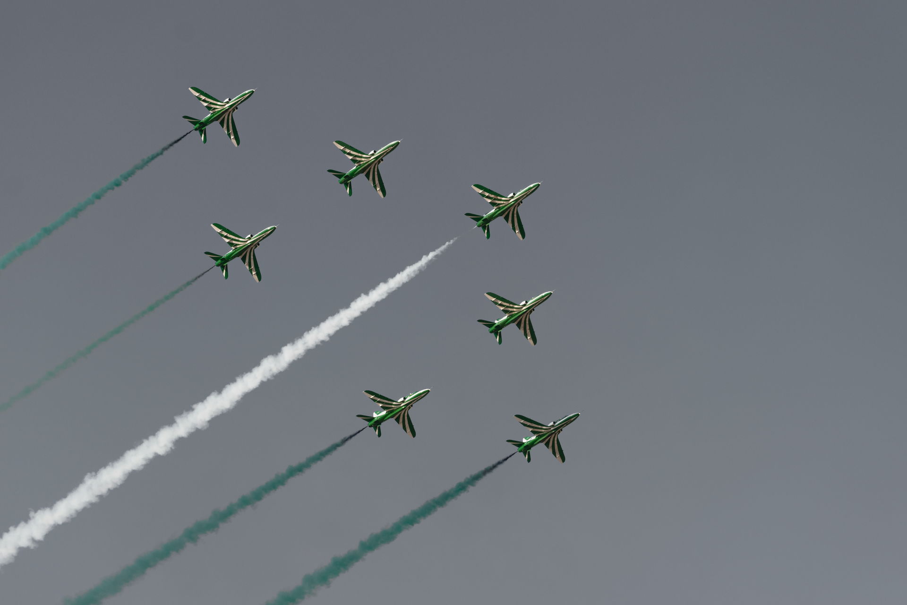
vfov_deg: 13.0
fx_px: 2645
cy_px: 302
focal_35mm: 105
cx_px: 454
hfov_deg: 19.5
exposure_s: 1/1600
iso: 200
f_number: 5.6
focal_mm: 70
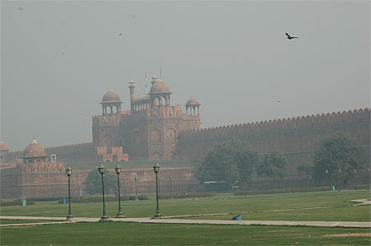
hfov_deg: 19.5
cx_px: 186
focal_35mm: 105
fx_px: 1081
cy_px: 123
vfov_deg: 13.0
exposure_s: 1/320
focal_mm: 70
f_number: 10
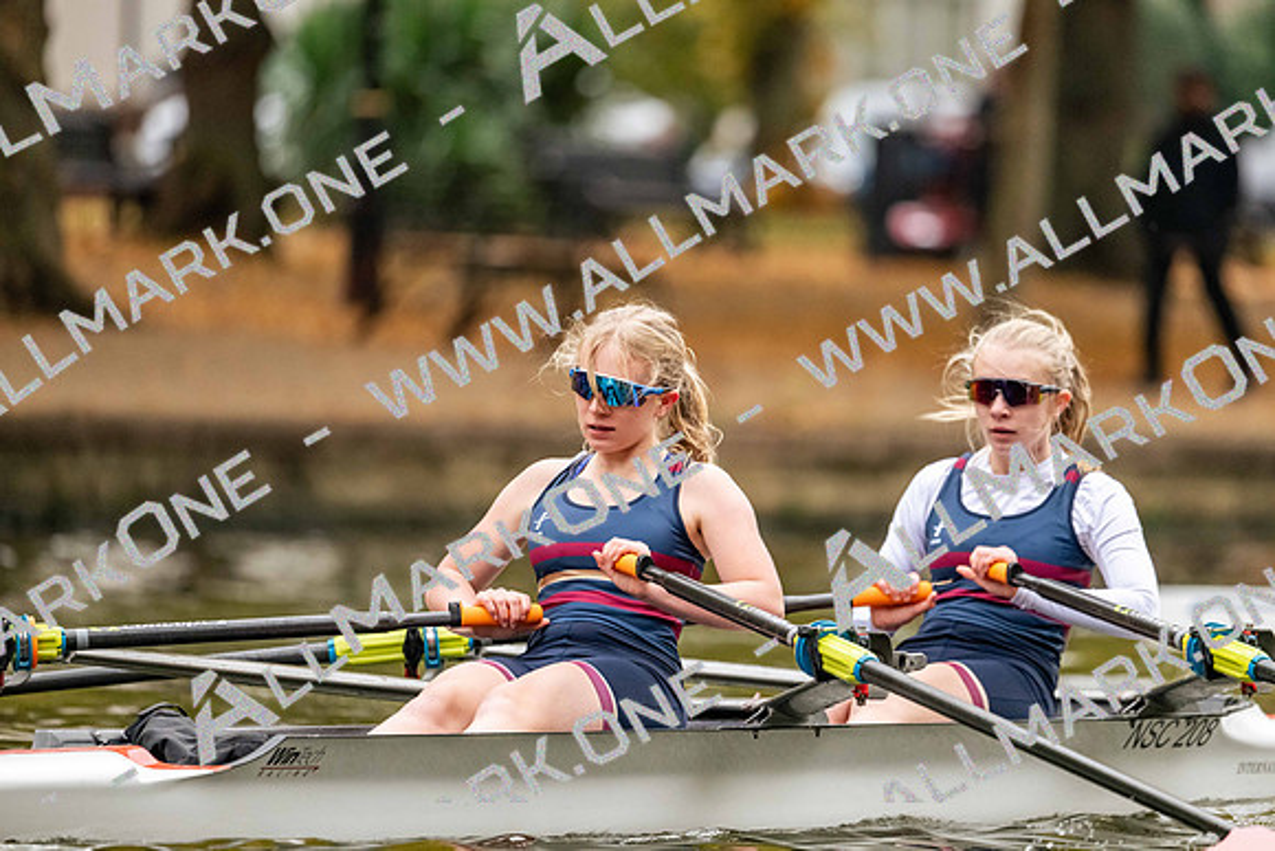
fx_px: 14169
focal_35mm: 400
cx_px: 638
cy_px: 426
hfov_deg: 5.2
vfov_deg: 3.4
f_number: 4.5
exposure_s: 1/2000
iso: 4500
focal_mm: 400
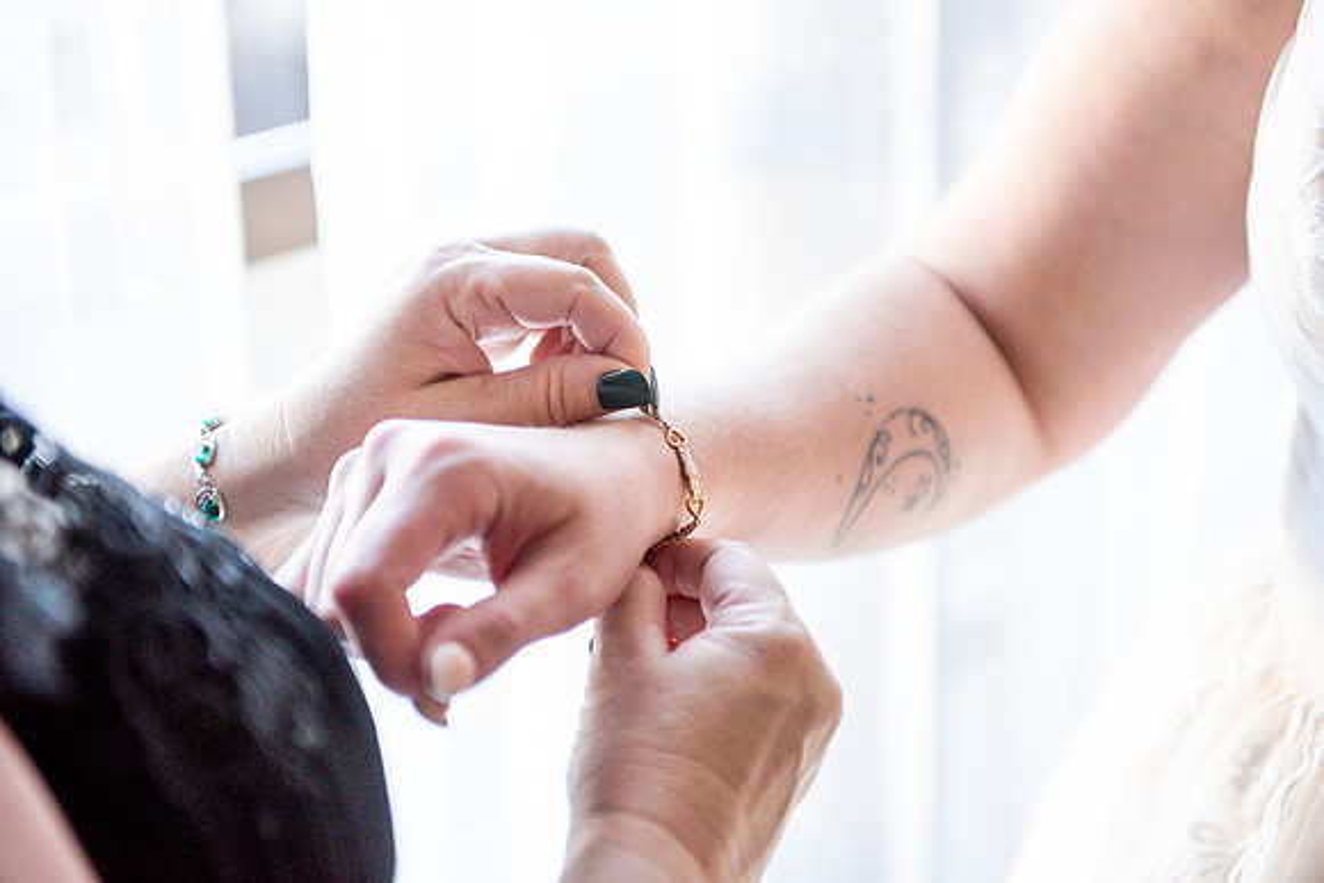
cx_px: 662
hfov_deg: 28.8
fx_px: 2575
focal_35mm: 70
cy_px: 442
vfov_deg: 19.5
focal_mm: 70
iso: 1600
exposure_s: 1/250
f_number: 2.8
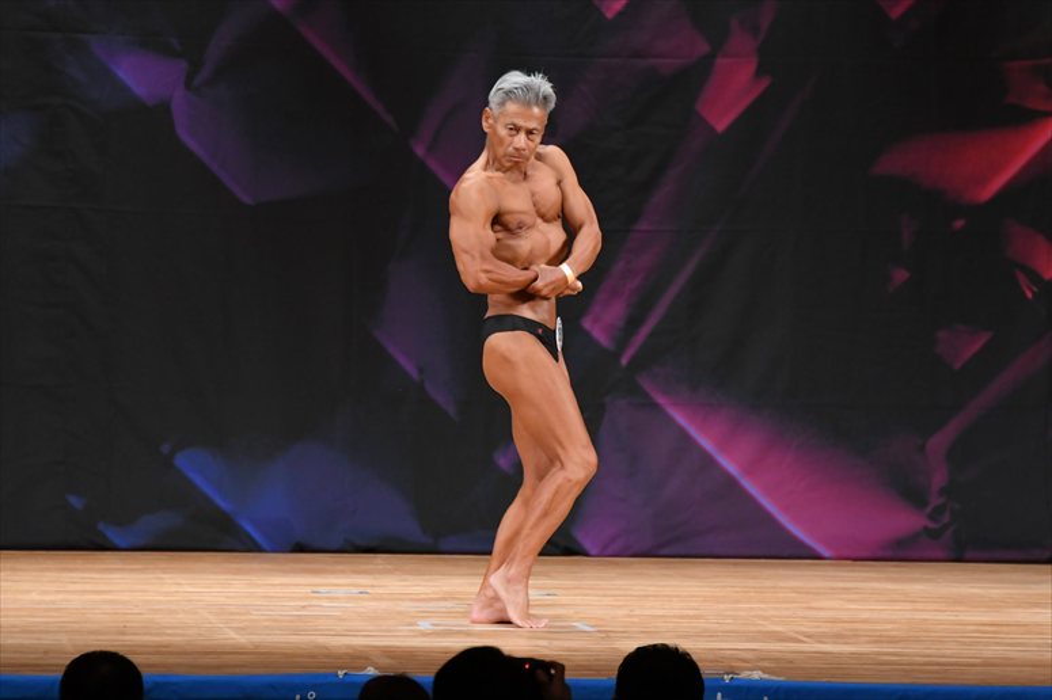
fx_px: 7886
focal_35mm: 270
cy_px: 350
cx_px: 526
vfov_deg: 5.1
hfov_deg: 7.6
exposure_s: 1/400
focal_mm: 180
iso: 3200
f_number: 5.6
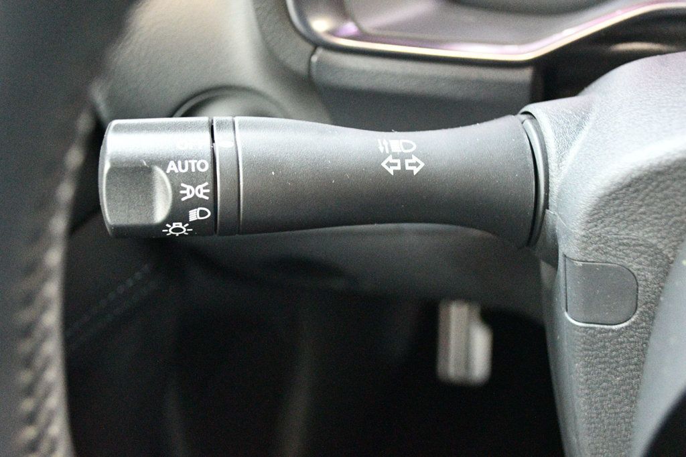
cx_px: 343
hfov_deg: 43.6
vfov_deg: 29.8
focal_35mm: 45
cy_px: 228
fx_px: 857
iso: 12800
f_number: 4.5
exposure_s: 1/13
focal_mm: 30
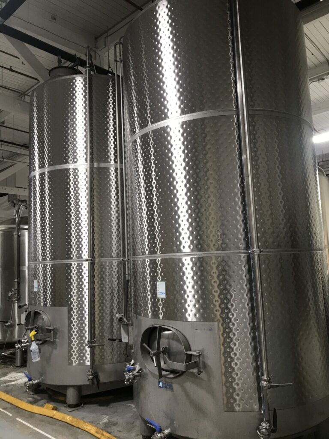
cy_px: 220
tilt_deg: +6.7
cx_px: 164
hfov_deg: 49.7
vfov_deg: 63.4
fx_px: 355
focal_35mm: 28
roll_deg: +2.1
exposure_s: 1/24
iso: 32
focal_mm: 3.99
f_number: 1.8
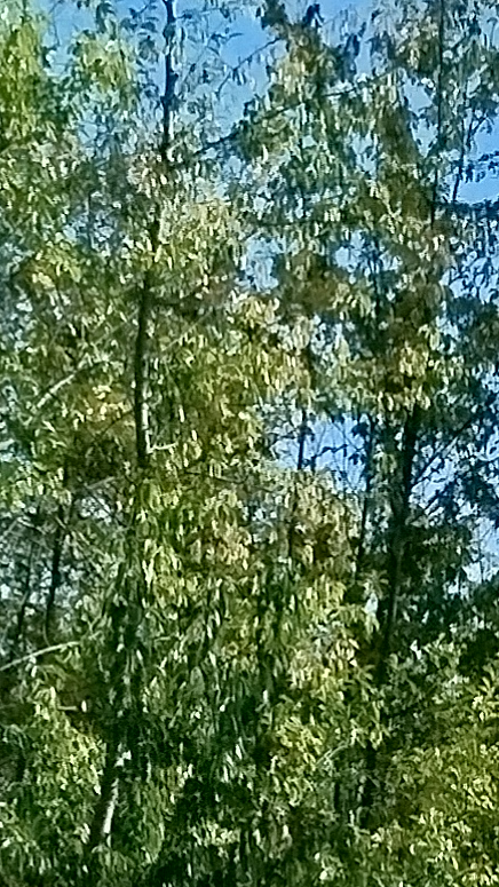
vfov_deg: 12.2
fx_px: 3175
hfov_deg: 8.5
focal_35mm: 135
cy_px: 2204
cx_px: 1037
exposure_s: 1/768
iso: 50
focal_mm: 5.31
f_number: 1.7
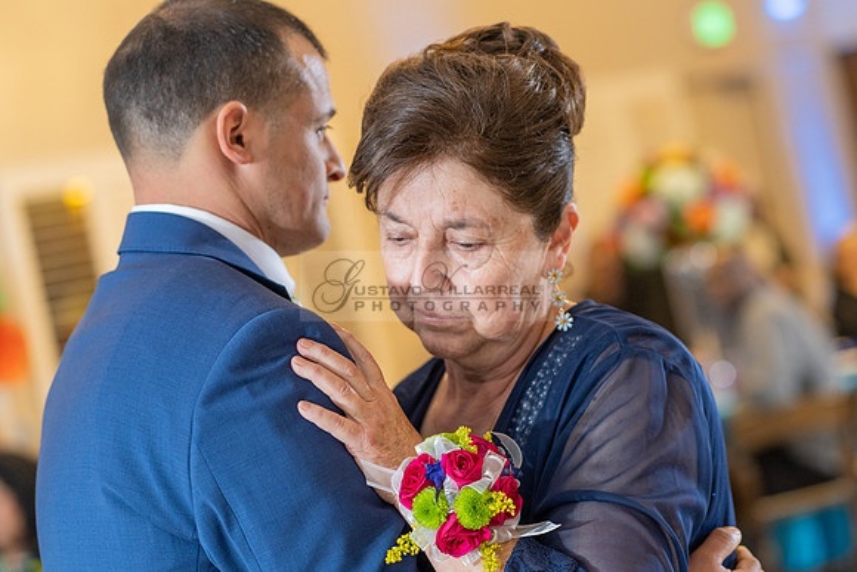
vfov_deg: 13.4
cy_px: 293
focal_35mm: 102
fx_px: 2428
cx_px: 478
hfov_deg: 20.0
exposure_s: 1/80
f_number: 3.2
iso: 1250
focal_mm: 85
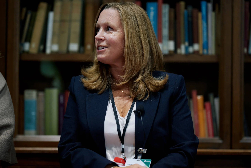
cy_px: 84
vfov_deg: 10.2
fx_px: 941
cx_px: 126
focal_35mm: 135
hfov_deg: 15.2
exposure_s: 1/160
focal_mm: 135
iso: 1250
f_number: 2
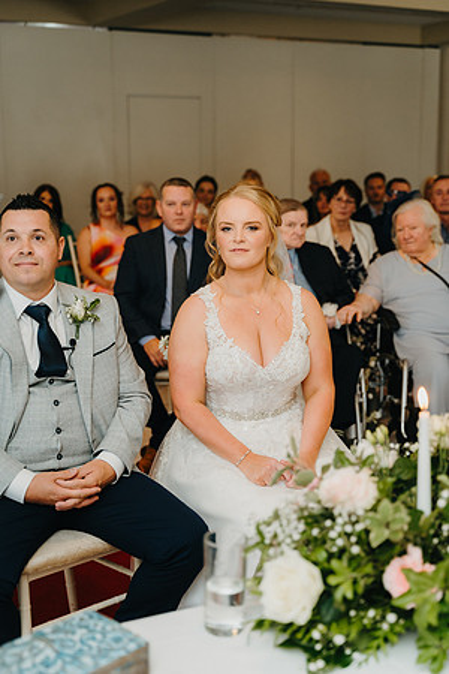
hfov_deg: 27.0
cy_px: 337
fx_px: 935
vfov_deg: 39.6
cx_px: 224
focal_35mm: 50
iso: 1000
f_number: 2.8
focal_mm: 50
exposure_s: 1/200
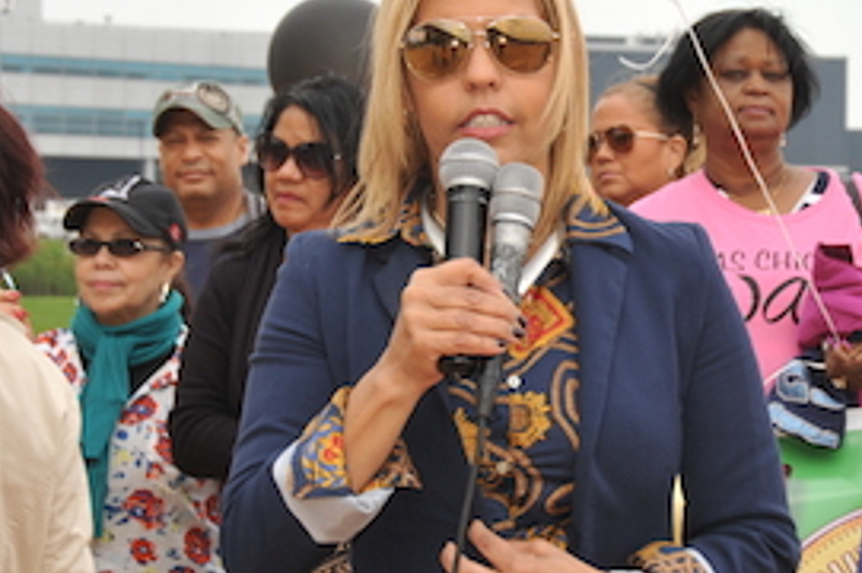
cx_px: 693
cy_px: 282
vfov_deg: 9.7
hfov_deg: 14.5
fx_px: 3372
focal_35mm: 141
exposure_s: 1/200
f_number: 7.1
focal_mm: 44
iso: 100
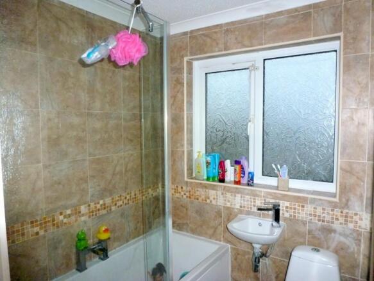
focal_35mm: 24
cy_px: 140
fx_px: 259
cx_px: 187
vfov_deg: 56.8
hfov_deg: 71.6
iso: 400
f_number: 3.3
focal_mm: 4.3
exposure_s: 1/125
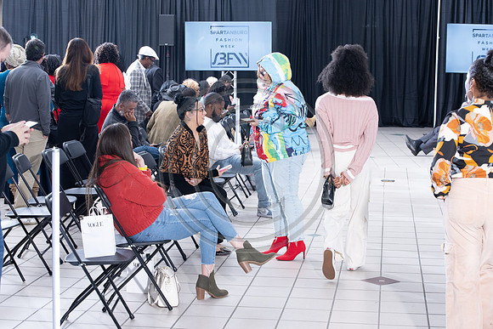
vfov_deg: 17.5
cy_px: 164
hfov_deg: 26.0
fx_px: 1068
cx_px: 246
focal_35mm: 78
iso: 1250
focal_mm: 78
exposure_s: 1/160
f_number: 7.1
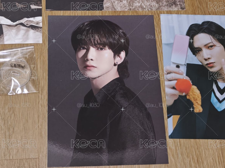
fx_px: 487
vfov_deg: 19.5
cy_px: 41
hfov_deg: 26.0
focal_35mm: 75
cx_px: 100
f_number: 1.63
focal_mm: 8.72
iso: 640
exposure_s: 1/30
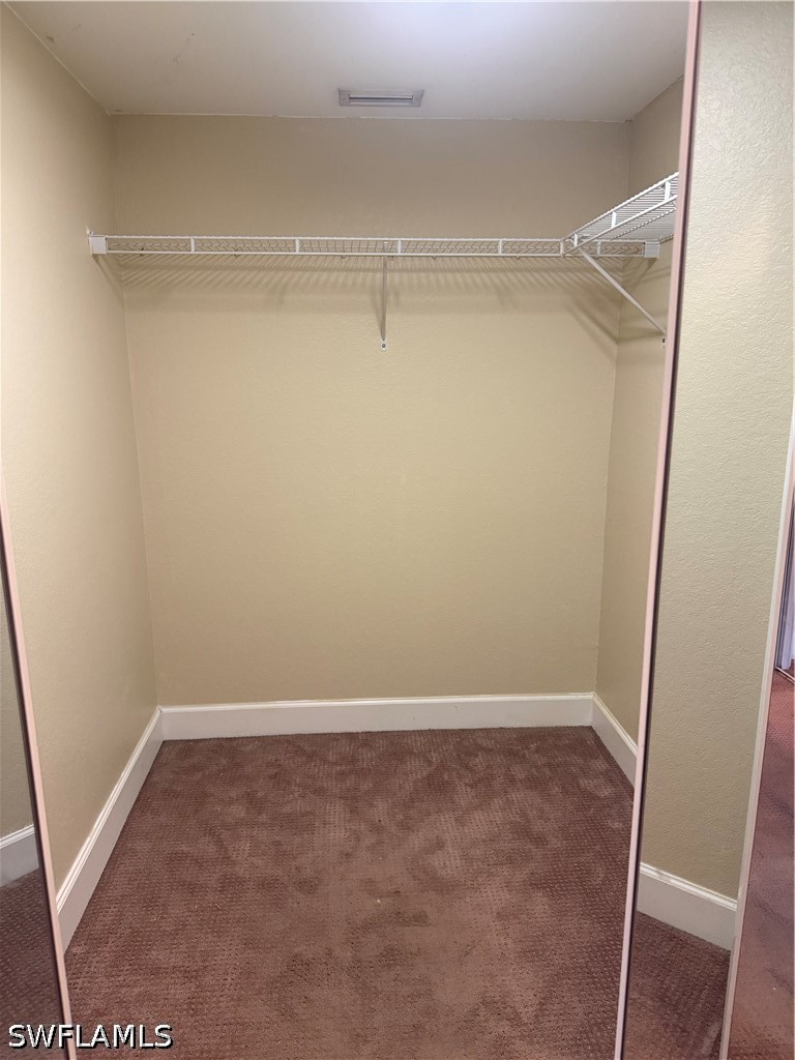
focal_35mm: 24
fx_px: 735
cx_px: 398
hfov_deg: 56.8
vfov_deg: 71.6
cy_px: 530
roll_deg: -0.5
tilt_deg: -13.5
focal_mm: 6.76
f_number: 1.78
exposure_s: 1/60
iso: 400
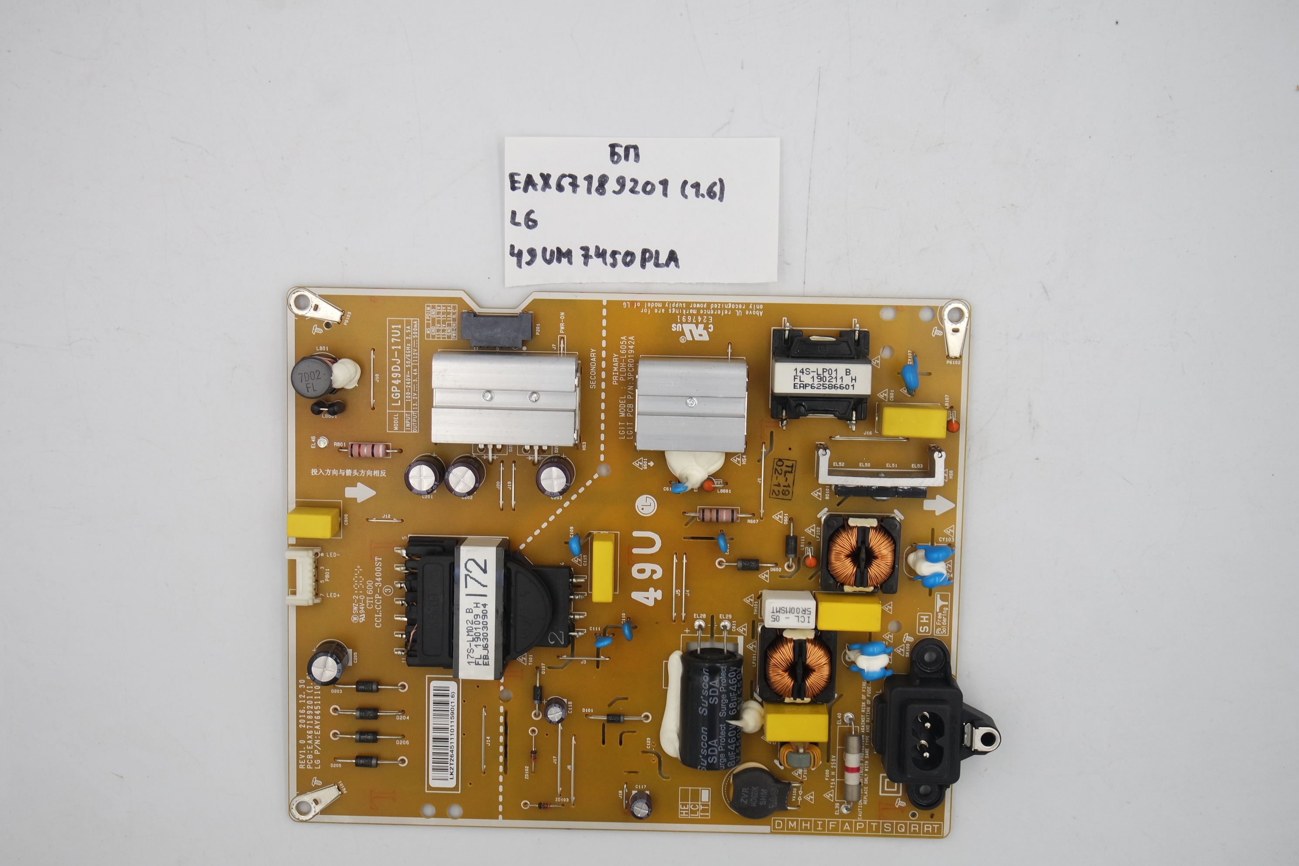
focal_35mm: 45
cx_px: 650
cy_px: 433
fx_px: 1624
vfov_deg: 29.9
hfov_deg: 43.6
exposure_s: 1/125
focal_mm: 17
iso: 160
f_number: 5
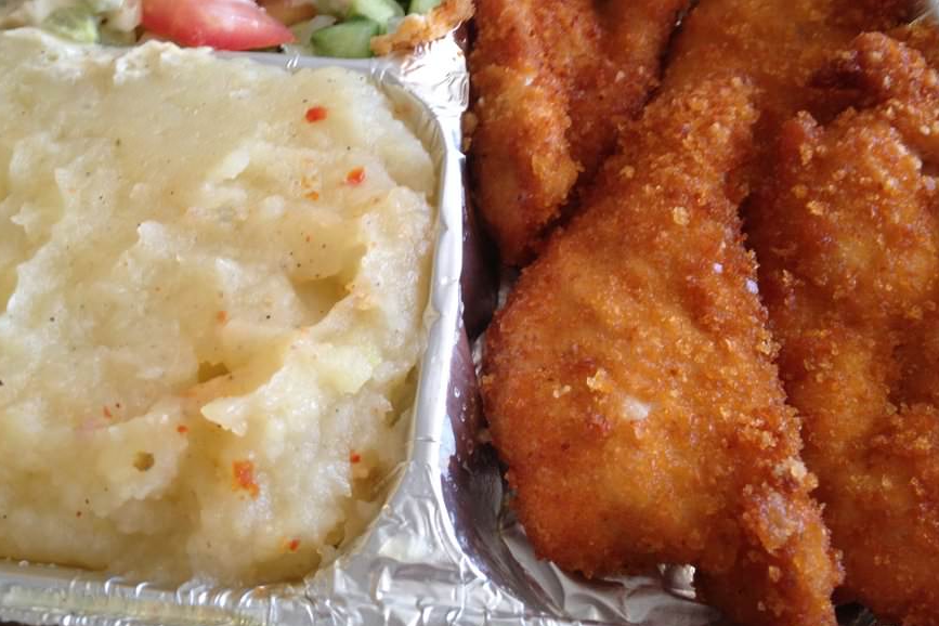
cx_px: 457
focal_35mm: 43
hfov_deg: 45.4
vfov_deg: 31.0
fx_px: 1121
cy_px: 224
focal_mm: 4.28
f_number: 2.4
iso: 80
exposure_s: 1/20
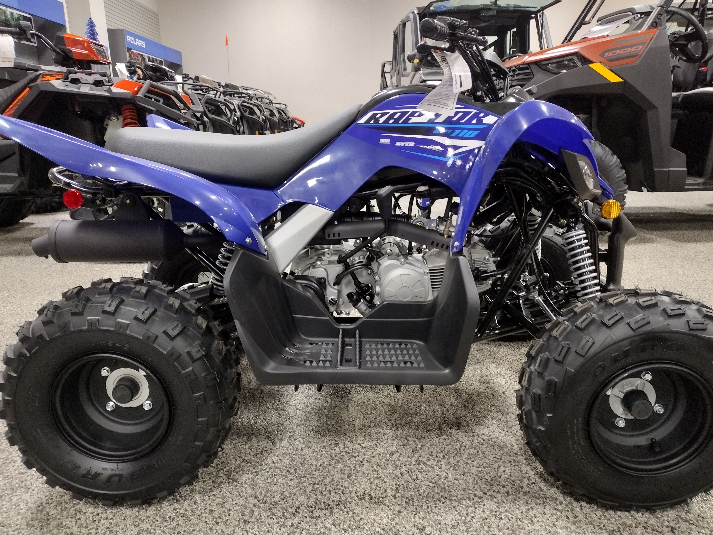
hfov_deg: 63.4
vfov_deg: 49.7
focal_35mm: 28
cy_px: 263
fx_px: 577
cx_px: 354
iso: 322
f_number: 1.7
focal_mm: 4.71
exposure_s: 1/40
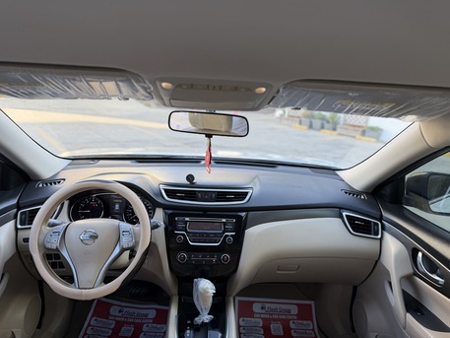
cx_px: 225
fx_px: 312
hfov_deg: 71.6
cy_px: 169
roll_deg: -3.6
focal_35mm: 24
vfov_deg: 56.8
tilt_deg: -14.2
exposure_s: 1/222
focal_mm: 6.76
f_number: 1.78
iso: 64
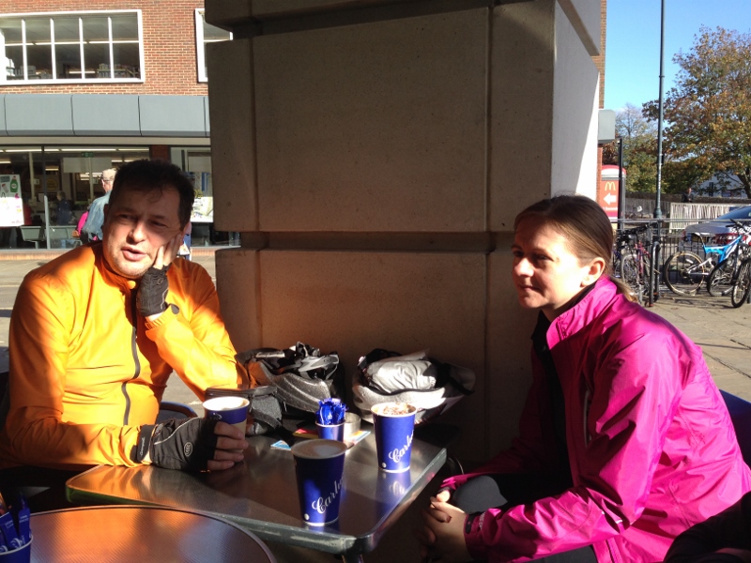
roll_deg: -0.5
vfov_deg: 42.9
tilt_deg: -5.1
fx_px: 716
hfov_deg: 55.4
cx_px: 376
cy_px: 282
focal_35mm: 33
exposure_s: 1/559
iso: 50
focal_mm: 4.12
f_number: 2.4
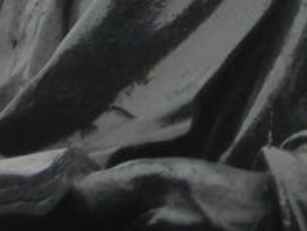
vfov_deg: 2.0
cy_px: -130
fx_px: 6749
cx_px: 302
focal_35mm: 760
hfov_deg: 2.6
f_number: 5.5
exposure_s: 1/125
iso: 250
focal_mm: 28.7
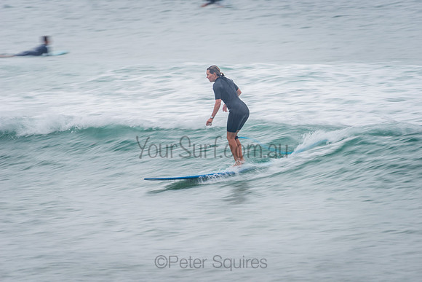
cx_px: 211
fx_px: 5862
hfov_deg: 4.1
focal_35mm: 500
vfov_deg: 2.8
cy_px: 141
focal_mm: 500
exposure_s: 1/30
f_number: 8
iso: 64
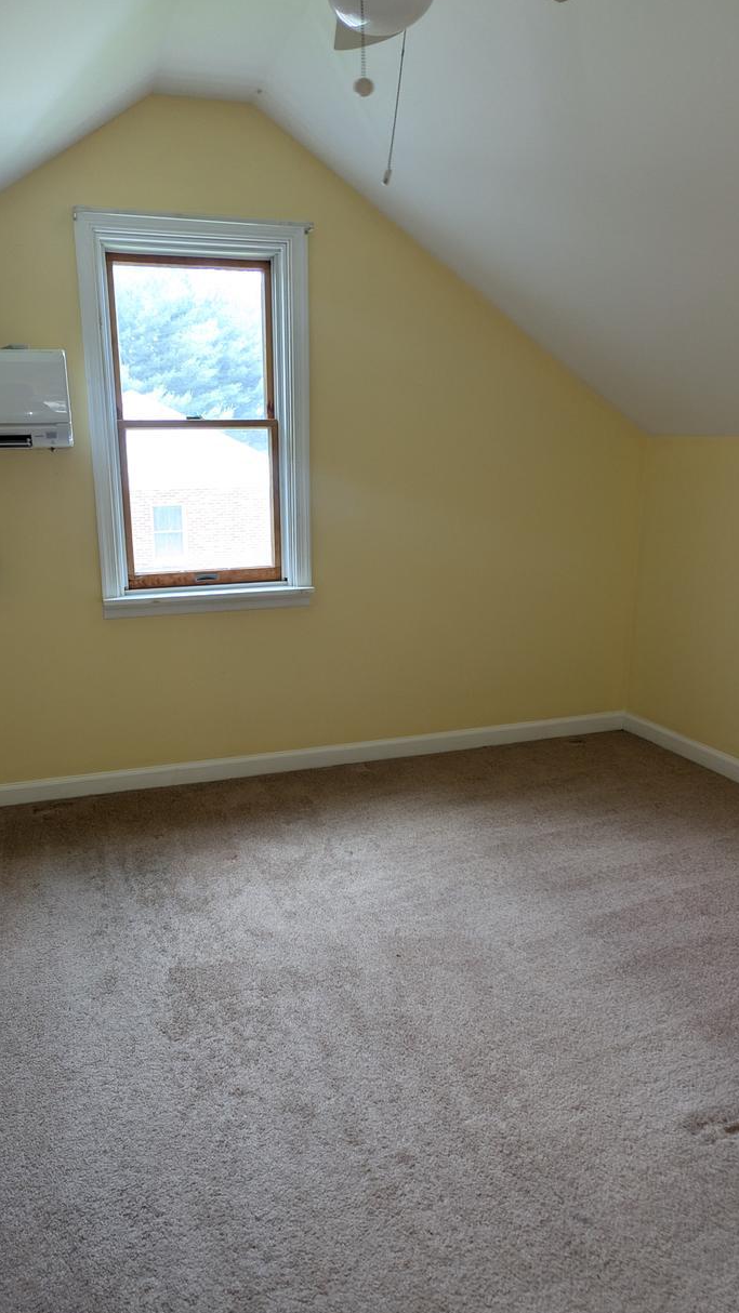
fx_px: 766
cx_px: 305
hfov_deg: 51.2
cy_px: 672
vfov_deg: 81.2
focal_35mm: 22
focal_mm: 2.23
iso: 37
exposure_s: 1/40.8
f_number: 1.95
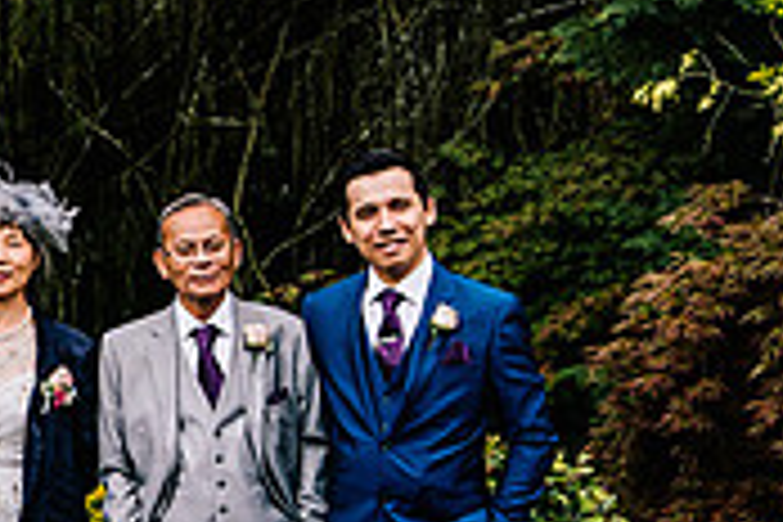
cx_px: -410
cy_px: 367
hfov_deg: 16.0
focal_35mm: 117
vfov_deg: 11.7
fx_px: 2545
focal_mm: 35
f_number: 4
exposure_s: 1/500
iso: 250
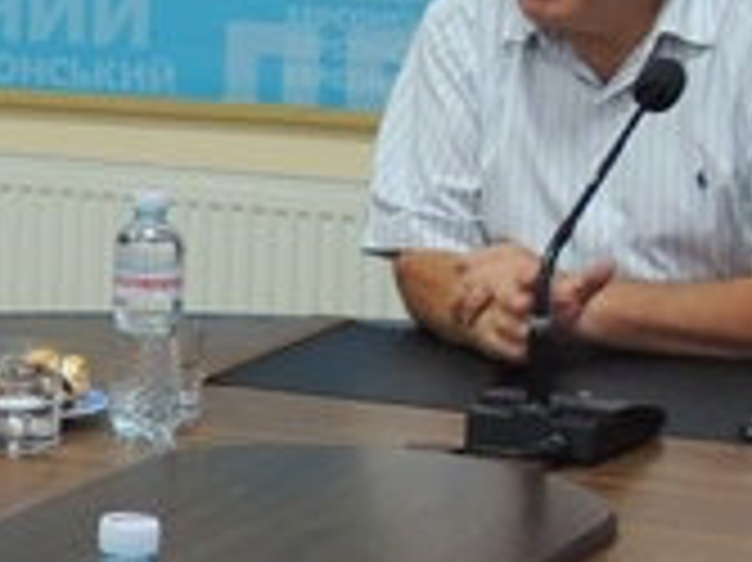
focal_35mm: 158
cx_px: -581
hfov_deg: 11.6
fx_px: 3430
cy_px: 85
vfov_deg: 9.4
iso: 400
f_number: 3.2
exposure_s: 1/20
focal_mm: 5.8
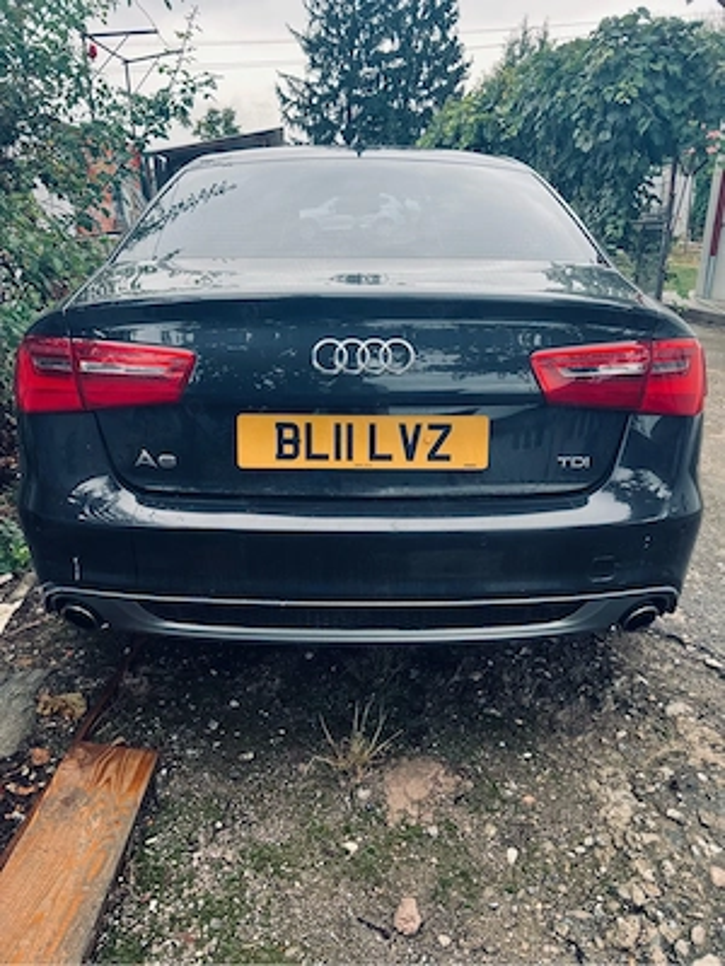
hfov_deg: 53.1
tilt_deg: -19.4
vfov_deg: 67.3
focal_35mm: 26
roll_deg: -0.2
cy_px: 483
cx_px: 362
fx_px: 726
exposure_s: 1/558
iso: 50
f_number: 1.5
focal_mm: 5.7
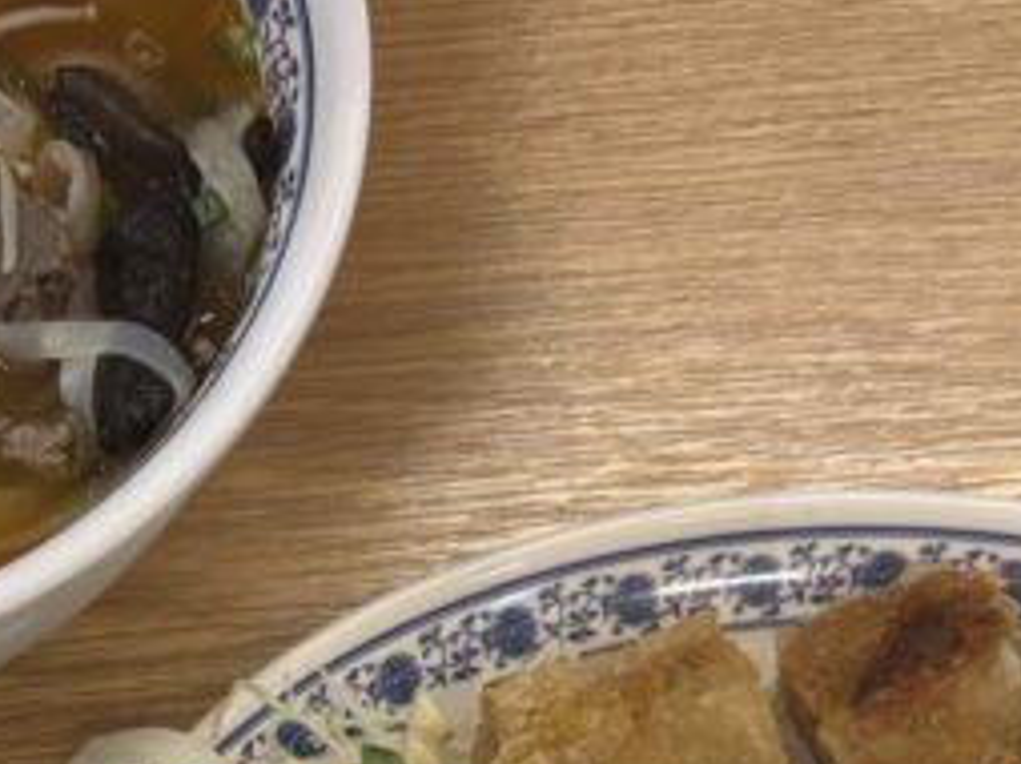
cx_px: 105
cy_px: 1271
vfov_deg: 13.0
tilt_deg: -77.4
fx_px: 3094
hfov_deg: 18.4
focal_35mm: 105
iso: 200
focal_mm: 5.96
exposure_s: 1/60
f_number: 1.6
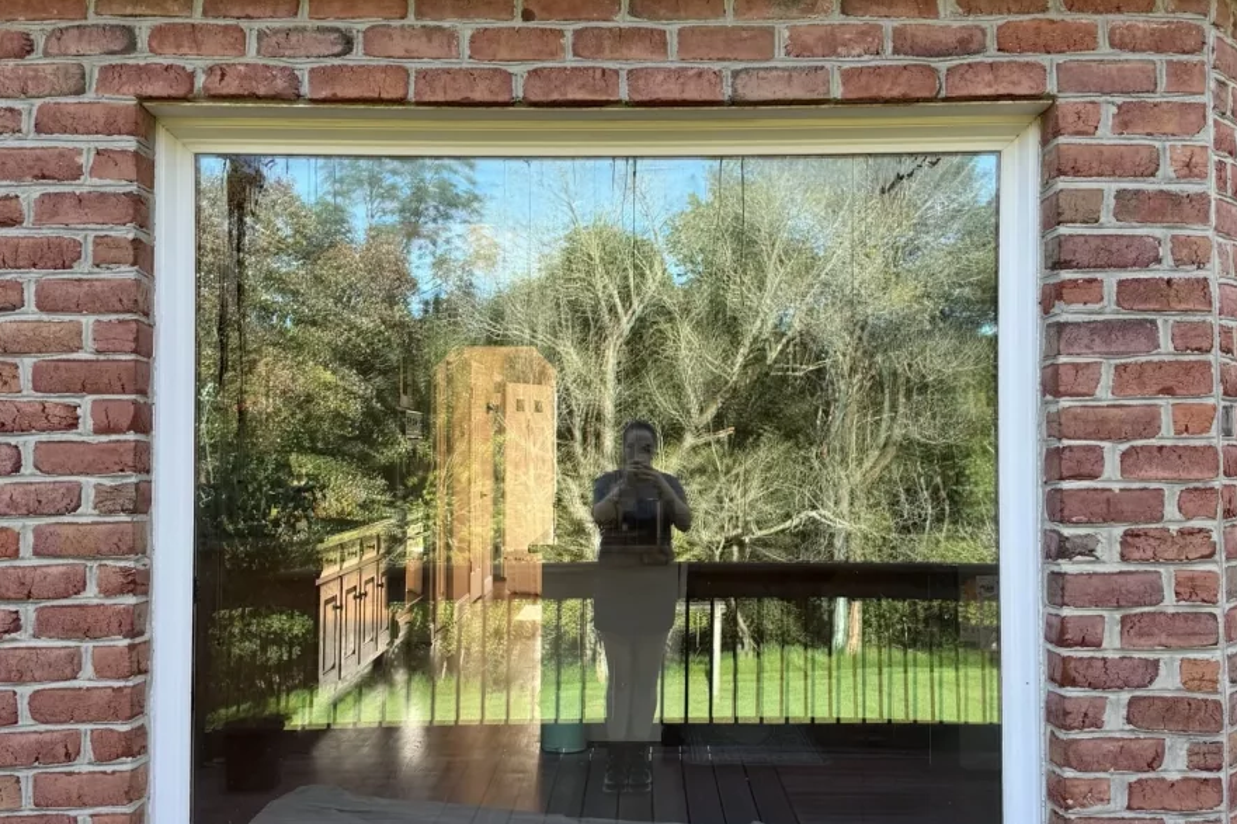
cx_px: 619
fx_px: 1168
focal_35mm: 34
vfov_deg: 38.9
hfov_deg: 55.8
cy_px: 413
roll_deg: -1.2
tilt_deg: +2.5
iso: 80
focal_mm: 6.76
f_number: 1.78
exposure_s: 1/421
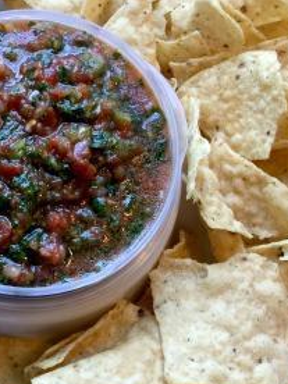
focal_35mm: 63
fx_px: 699
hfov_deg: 22.9
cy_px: 200
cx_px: 47
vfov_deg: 30.7
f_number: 2.2
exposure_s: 1/15
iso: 40
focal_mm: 4.15
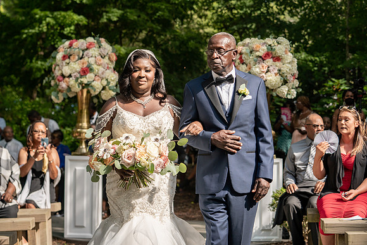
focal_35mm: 79
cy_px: 107
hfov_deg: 25.5
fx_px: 809
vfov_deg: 17.2
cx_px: 160
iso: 200
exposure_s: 1/1250
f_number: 4
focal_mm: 70
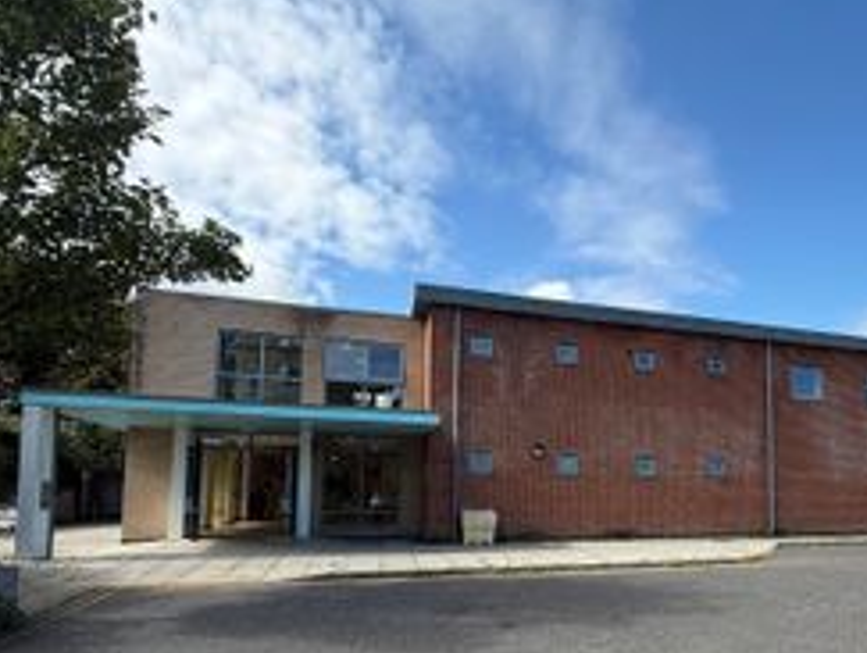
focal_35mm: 23
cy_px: 457
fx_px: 577
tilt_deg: +4.8
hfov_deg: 71.7
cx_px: 578
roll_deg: -0.5
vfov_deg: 57.2
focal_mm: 2.22
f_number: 2.2
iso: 64
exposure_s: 1/1235
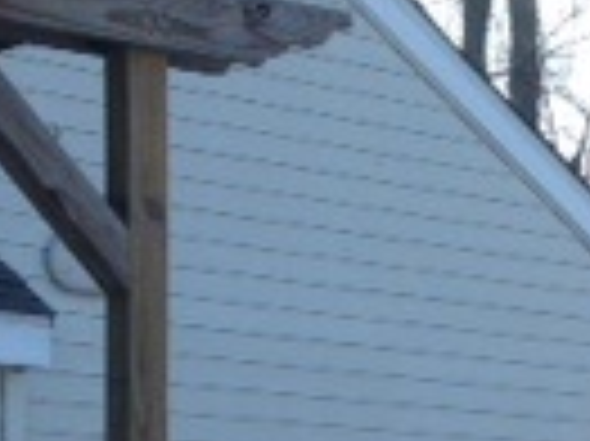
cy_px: 801
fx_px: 2742
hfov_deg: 12.1
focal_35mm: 161
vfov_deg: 8.8
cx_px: 658
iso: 50
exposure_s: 1/583
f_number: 2.4
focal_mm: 4.12
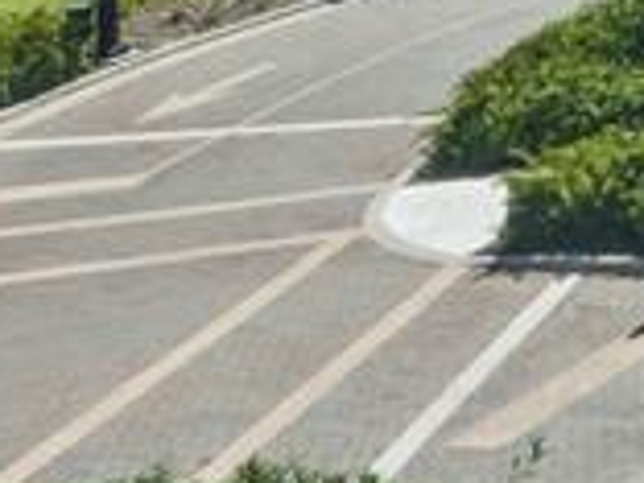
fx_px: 1712
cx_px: 1726
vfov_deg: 13.7
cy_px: -487
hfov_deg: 12.9
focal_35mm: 92
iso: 320
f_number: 11
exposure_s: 1/100
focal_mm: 7
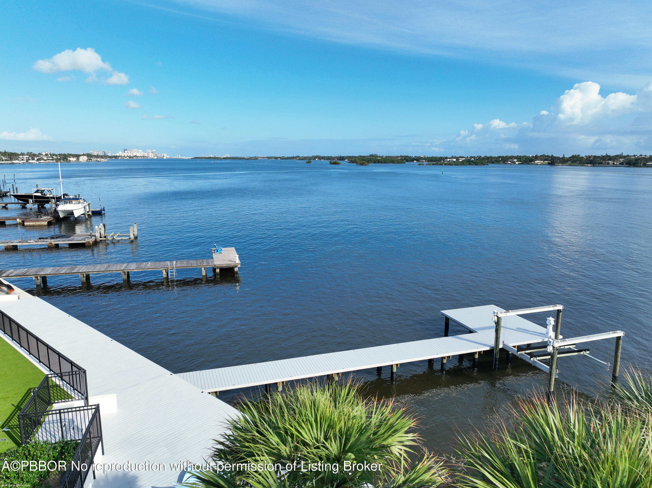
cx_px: 326
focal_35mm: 24
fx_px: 452
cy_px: 244
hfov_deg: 71.6
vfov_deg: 56.8
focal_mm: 12.29
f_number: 2.8
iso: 100
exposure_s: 1/2000
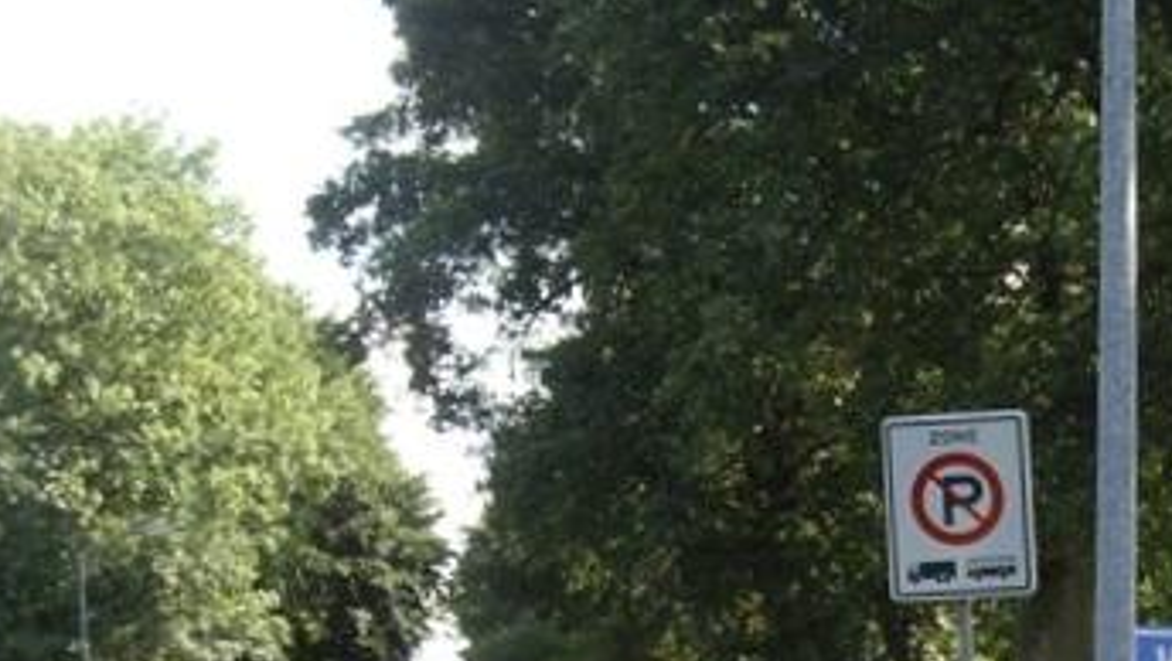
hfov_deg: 27.5
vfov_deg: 15.7
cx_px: 671
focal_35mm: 77
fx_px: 2394
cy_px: 480
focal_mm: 7.9
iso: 64
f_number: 2.8
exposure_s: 1/200
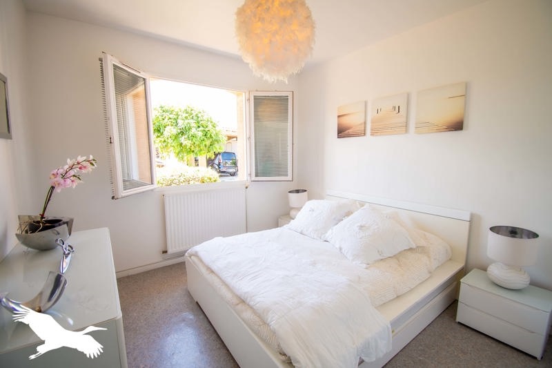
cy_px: 184
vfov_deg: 77.3
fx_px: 230
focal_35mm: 15
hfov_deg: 100.4
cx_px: 276
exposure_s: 1/80
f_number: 5
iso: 320
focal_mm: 10
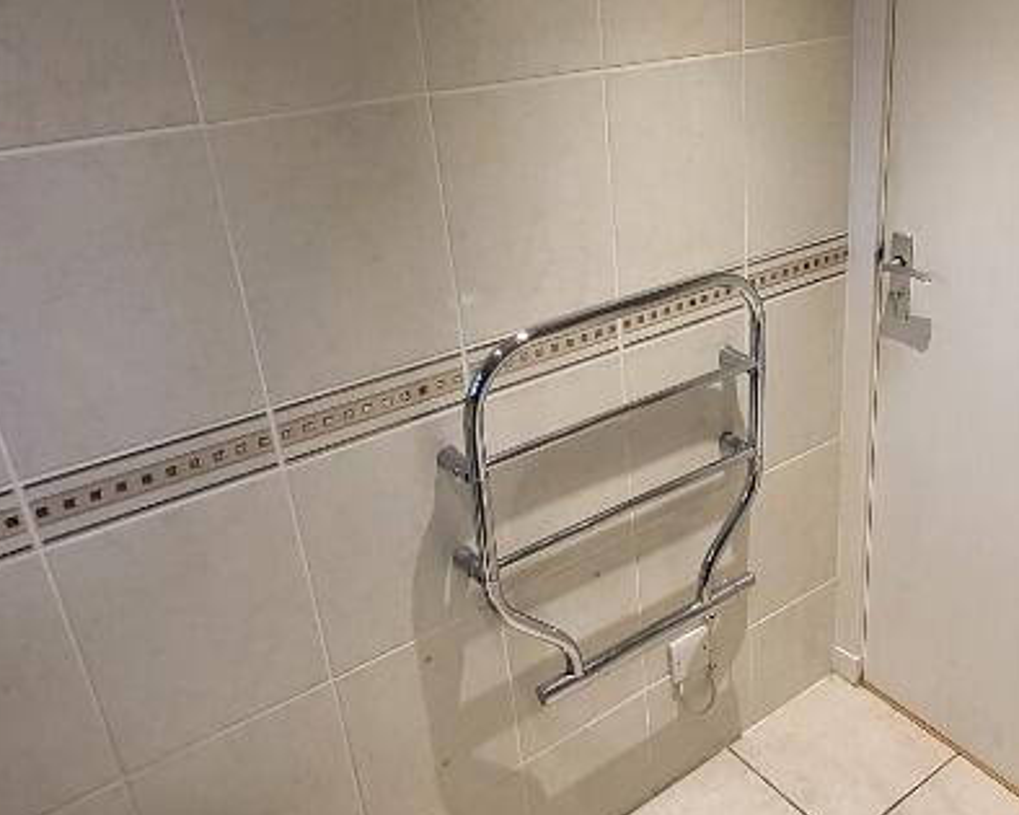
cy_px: 370
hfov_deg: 51.5
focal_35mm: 33
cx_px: 786
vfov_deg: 44.5
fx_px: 995
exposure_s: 1/50
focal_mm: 1.74
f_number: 2.2
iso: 200
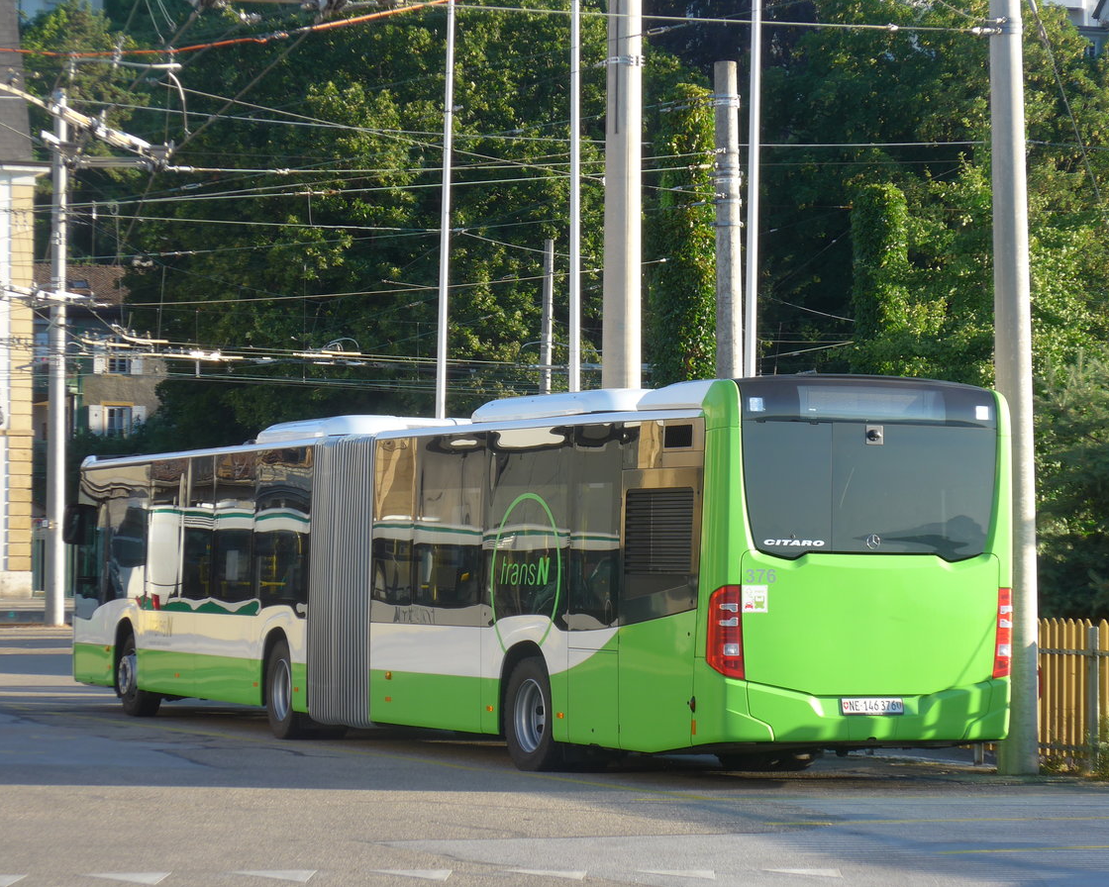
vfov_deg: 13.4
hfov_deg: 16.7
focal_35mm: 115
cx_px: 559
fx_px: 3775
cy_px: 444
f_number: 4.9
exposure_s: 1/125
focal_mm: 21.6
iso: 80
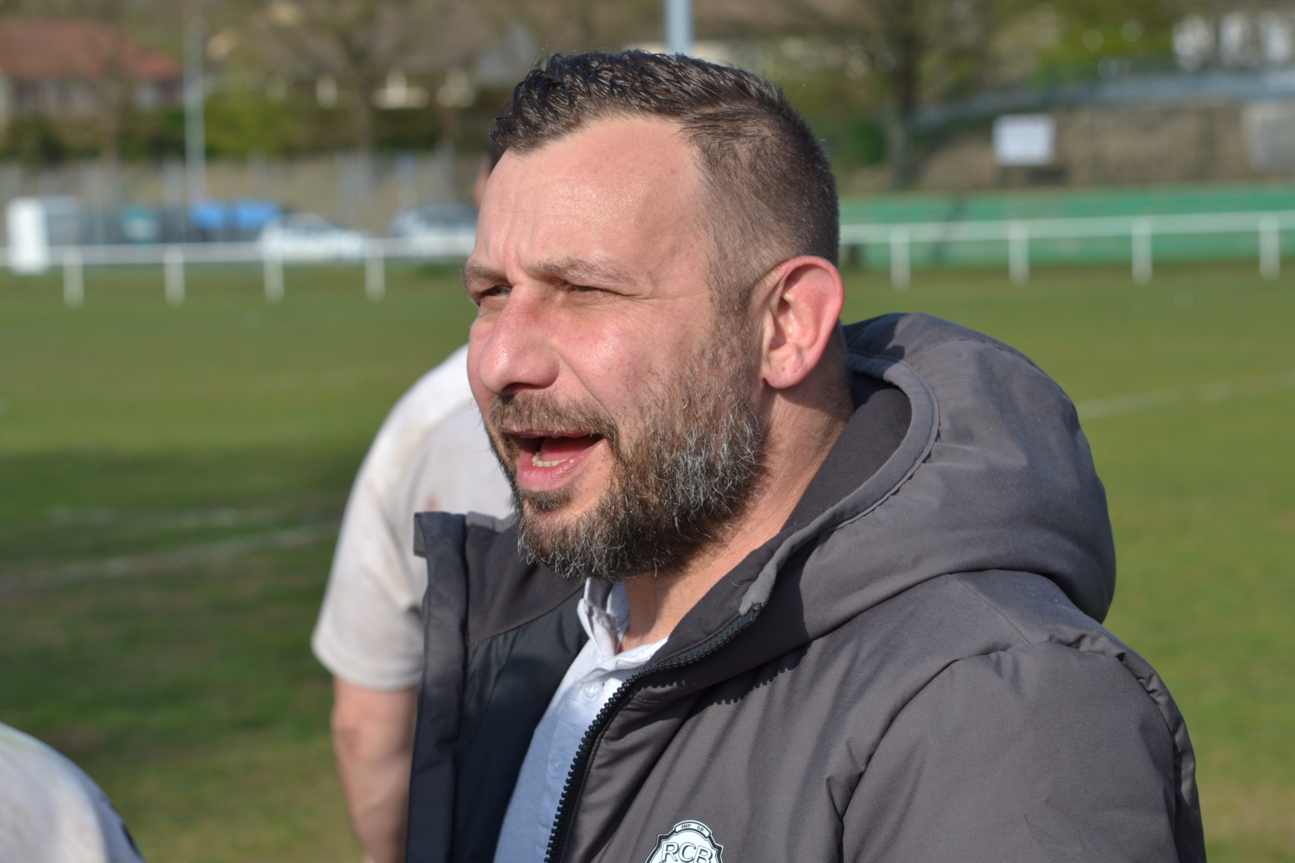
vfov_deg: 13.4
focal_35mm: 102
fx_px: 3669
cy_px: 432
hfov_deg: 20.0
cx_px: 648
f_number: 8
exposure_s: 1/250
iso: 100
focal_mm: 68
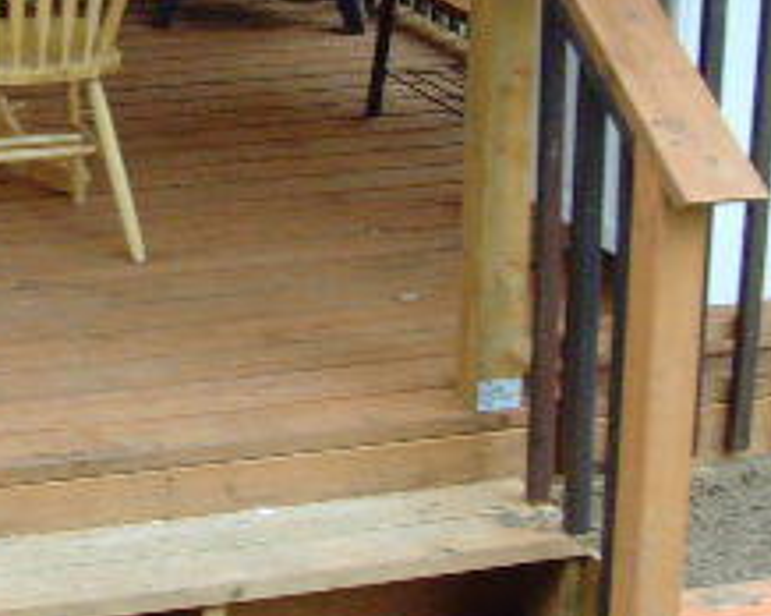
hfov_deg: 16.6
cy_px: 188
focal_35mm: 112
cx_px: -103
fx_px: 2553
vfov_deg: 13.7
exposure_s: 1/30
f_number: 3.5
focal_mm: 6.6
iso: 200
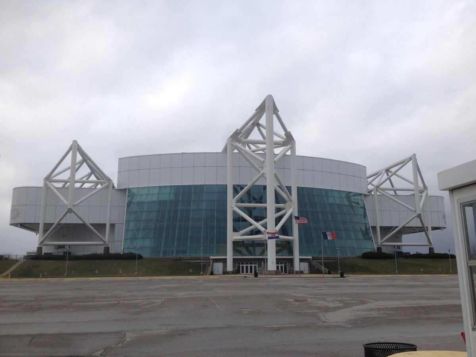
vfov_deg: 40.7
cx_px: 238
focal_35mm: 35
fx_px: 481
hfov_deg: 52.6
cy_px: 178
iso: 50
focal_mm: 4.28
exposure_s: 1/1534
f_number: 2.4
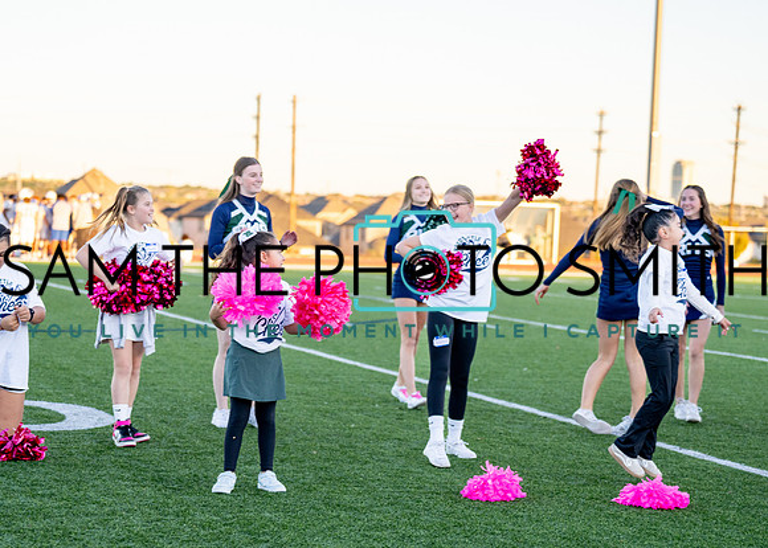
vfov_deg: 15.7
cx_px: 365
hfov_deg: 21.9
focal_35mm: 91
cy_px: 325
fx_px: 1988
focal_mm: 72
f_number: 2.8
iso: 500
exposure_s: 1/1250
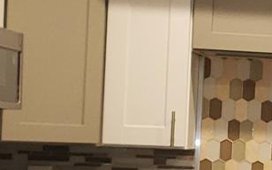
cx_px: 763
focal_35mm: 183
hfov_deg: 9.5
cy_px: 143
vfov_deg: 7.2
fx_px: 1358
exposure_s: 1/30
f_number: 1.5
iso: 80
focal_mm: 4.3
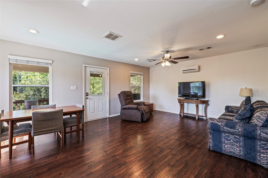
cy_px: 89
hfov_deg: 100.4
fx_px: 112
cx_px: 134
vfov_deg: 77.2
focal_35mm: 15
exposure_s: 1/4
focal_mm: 15
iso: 125
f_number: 6.3
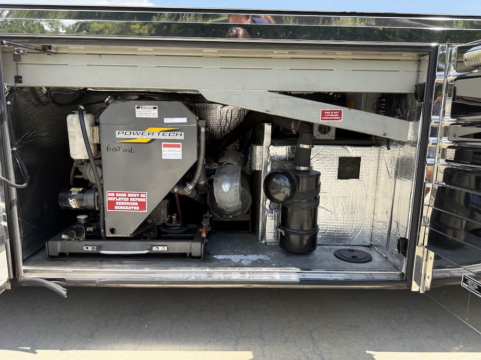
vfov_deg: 56.8
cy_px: 180
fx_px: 333
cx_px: 240
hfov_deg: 71.6
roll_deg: -2.6
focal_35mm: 24
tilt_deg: -7.2
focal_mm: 6.76
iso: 80
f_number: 1.78
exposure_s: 1/1250
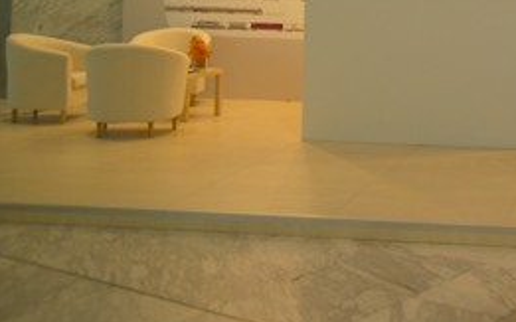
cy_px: -65
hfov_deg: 28.2
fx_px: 956
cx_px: 526
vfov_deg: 18.2
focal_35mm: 68
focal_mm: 29
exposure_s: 1/20
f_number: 5.6
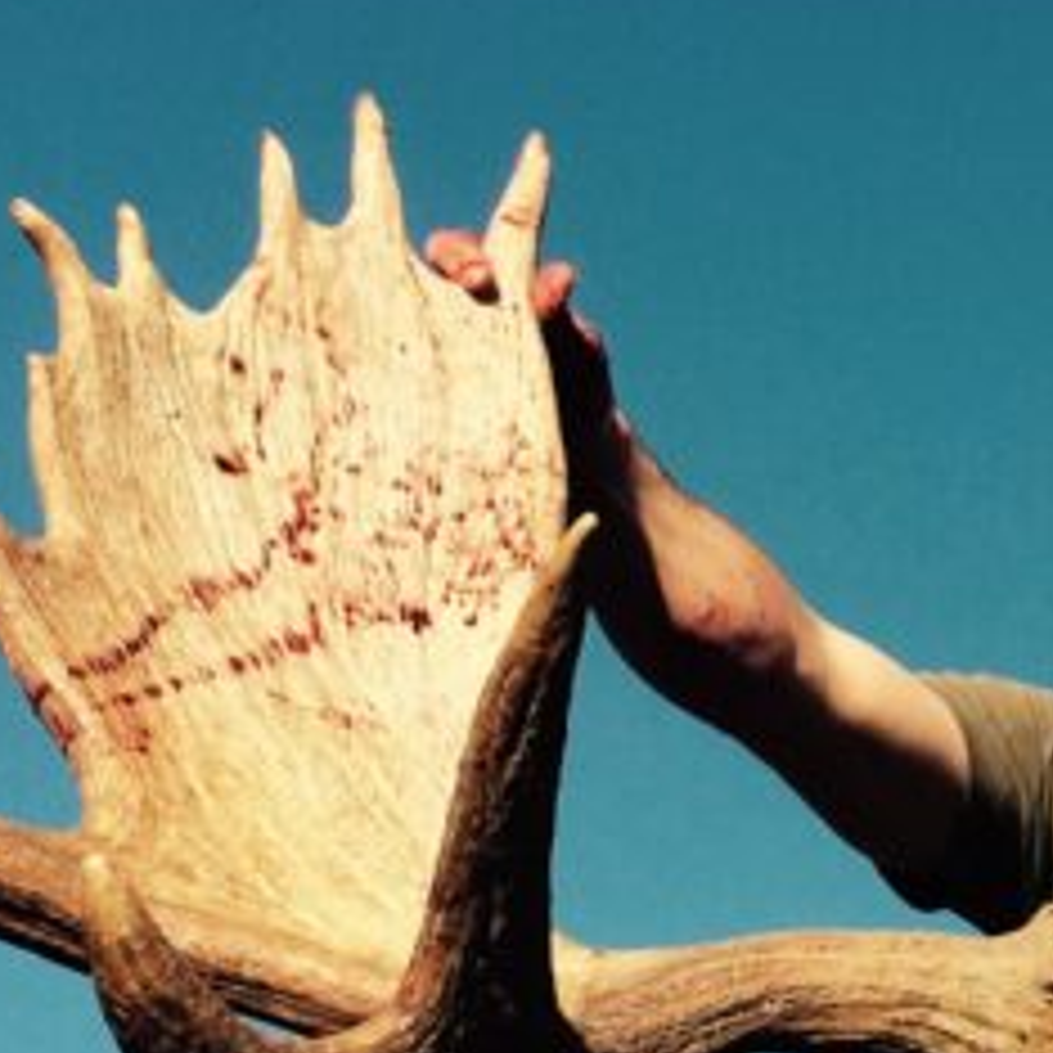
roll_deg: +2.4
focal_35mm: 112
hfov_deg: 15.1
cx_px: 1233
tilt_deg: +22.7
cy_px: 729
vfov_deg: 15.5
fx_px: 3855
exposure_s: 1/1866
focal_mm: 4.15
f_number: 2.2
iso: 32
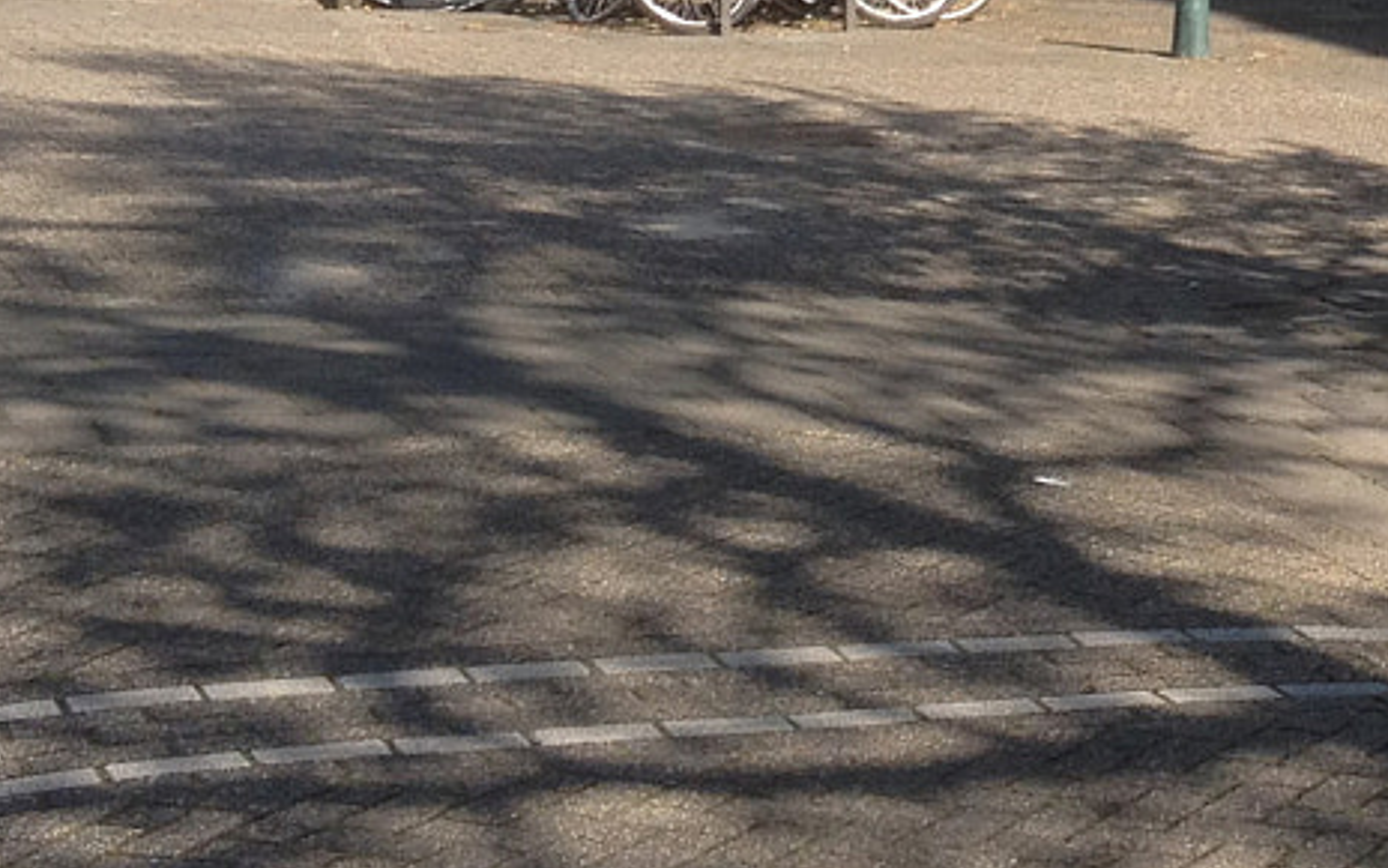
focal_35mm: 128
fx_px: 4842
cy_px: -434
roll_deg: -1.2
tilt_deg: +1.9
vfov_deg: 9.9
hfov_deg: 16.0
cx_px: 1397
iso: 50
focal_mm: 4.28
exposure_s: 1/736
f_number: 2.4
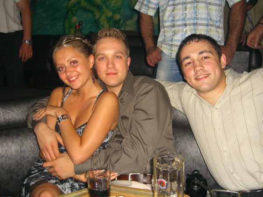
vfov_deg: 37.7
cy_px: 98
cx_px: 132
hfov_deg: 49.0
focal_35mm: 38
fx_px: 289
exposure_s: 1/60
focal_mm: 7.9
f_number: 2.8
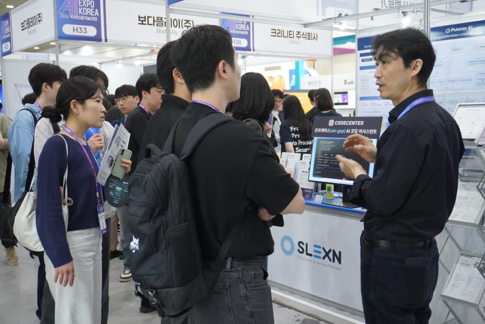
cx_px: 242
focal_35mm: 40
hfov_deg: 47.9
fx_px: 546
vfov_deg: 33.0
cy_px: 162
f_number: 4.5
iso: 3200
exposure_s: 1/200
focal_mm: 27
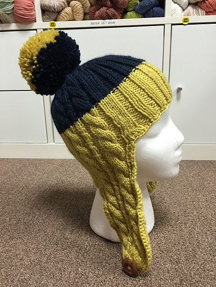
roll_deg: +1.7
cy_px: 144
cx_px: 108
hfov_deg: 48.2
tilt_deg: -15.8
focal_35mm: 29
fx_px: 241
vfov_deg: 61.7
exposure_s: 1/30
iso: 125
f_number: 2.2
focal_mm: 4.15
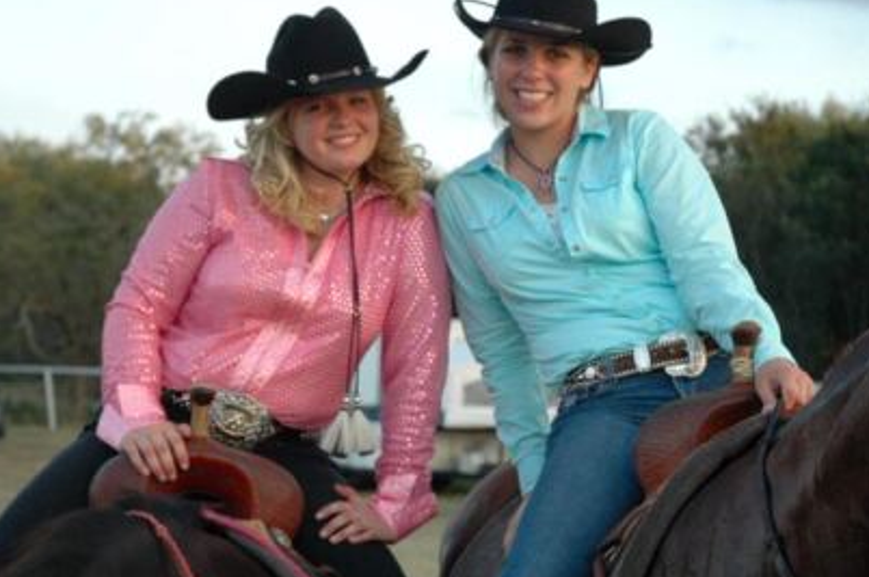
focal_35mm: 105
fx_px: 2531
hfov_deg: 19.5
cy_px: 364
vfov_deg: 13.0
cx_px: 502
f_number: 4.5
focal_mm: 44
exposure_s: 1/100
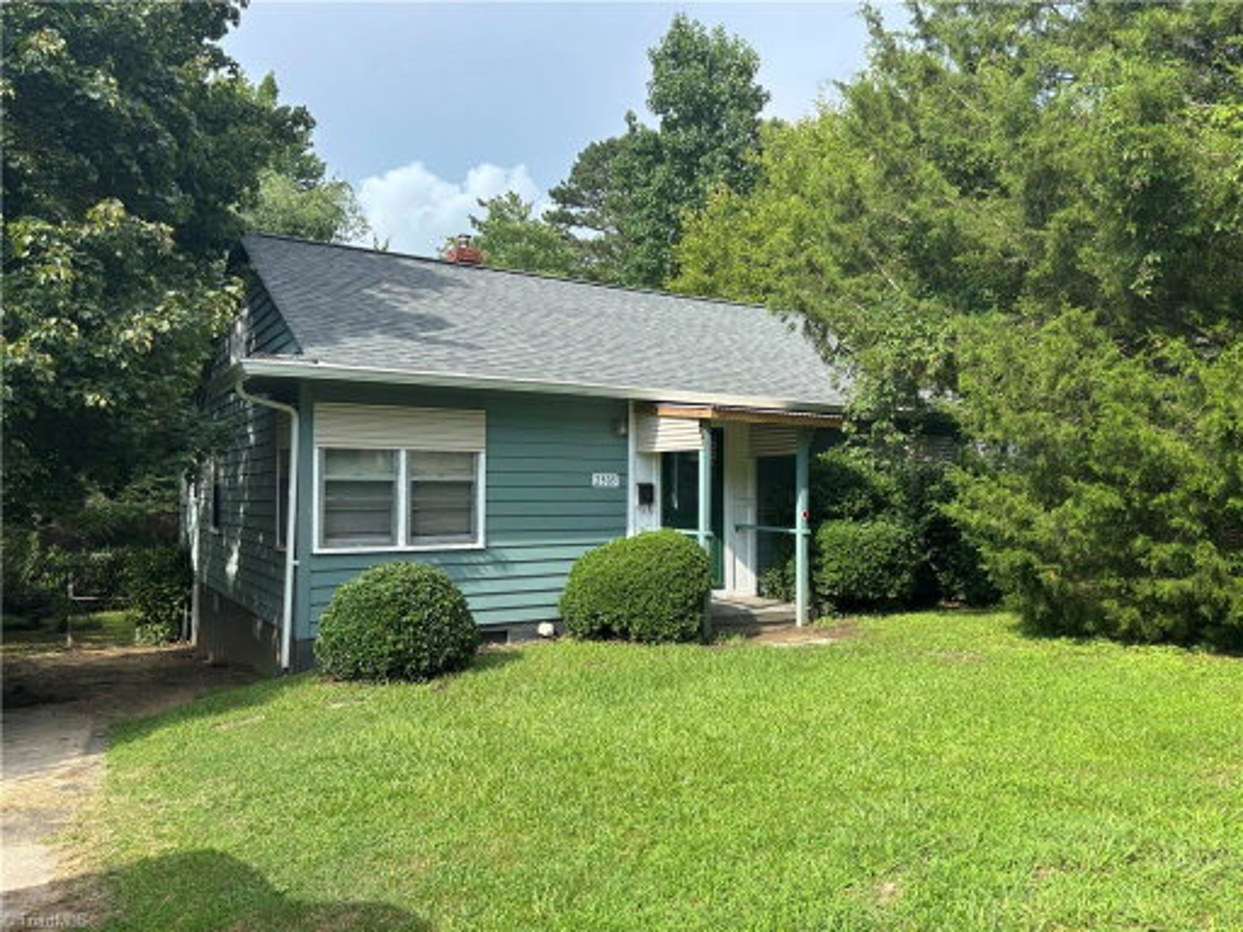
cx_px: 622
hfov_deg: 67.3
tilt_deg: +0.6
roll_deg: -1.4
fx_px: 934
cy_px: 466
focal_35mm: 26
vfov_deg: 53.1
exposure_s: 1/1381
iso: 50
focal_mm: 5.96
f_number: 1.6
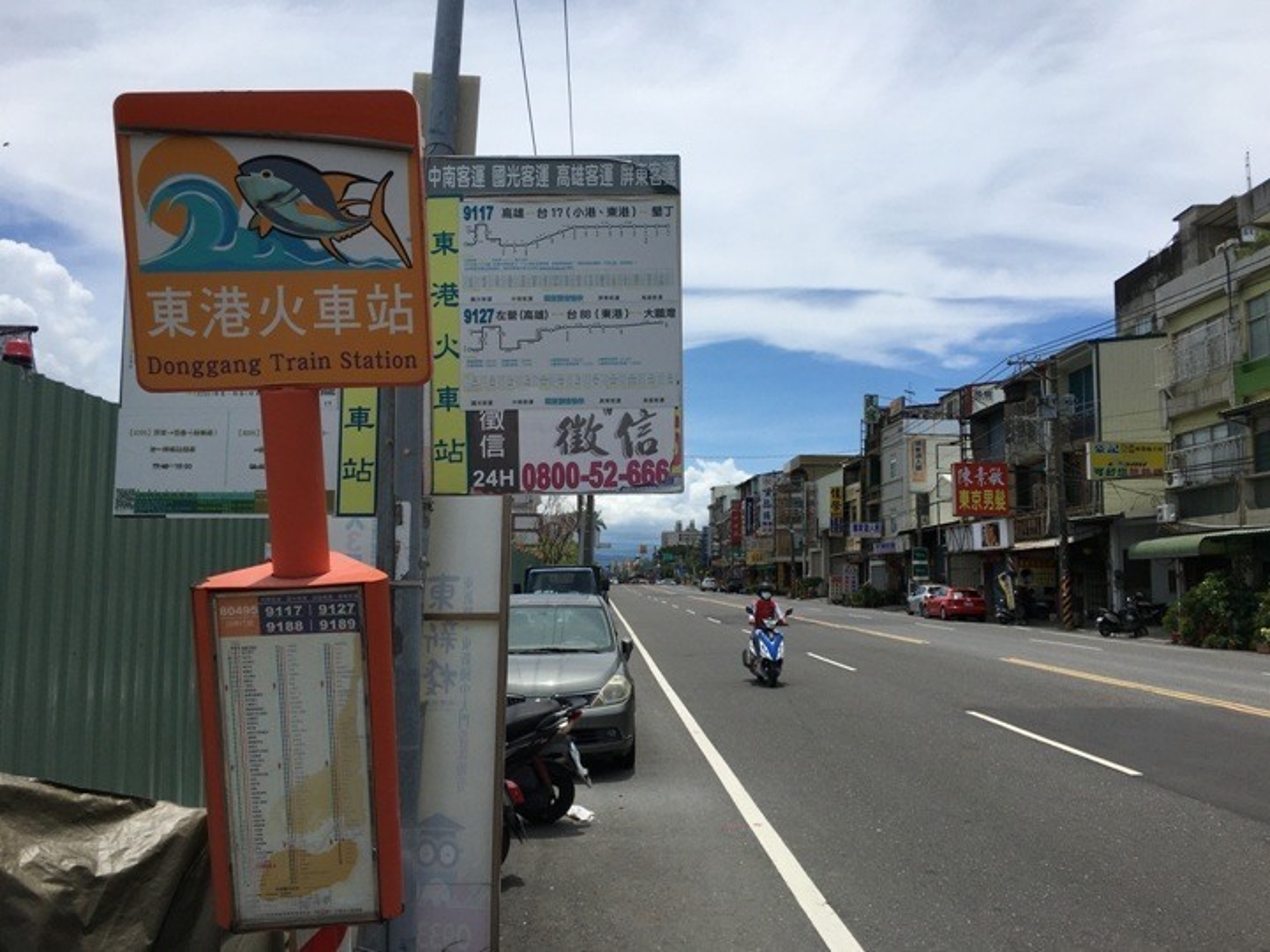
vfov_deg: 48.2
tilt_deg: +5.4
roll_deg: +0.4
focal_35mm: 29
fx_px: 1064
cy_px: 476
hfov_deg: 61.7
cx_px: 635
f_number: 2.2
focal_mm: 4.15
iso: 25
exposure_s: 1/4049
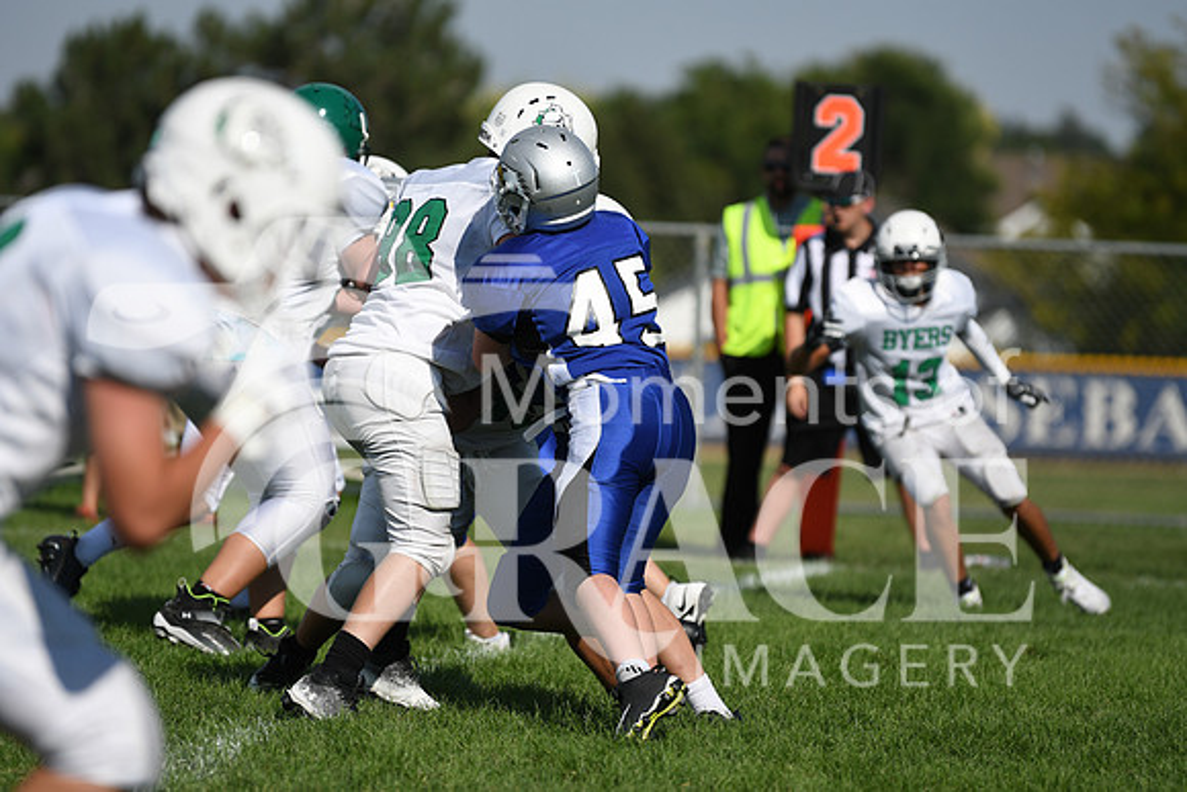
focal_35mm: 285
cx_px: 594
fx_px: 9399
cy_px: 396
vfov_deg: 4.8
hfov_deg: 7.2
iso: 100
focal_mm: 190
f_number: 2.8
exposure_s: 1/4000
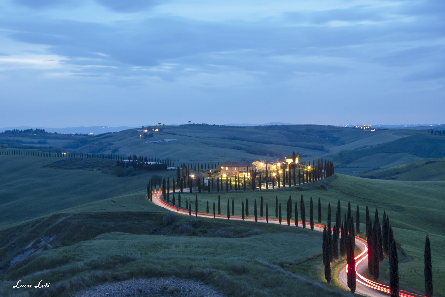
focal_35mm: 57
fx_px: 705
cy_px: 148
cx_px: 222
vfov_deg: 23.8
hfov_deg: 35.1
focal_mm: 38
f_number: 11
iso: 50
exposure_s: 61
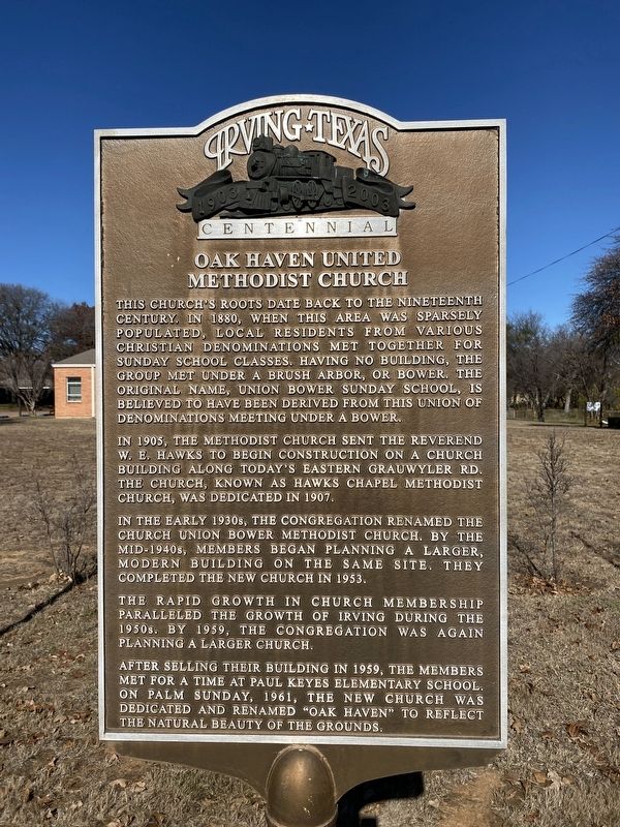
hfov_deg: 53.1
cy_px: 414
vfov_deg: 67.3
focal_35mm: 26
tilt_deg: -1.1
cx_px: 310
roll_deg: +0.3
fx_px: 621
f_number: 1.8
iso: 32
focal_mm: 4.25
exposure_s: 1/5025
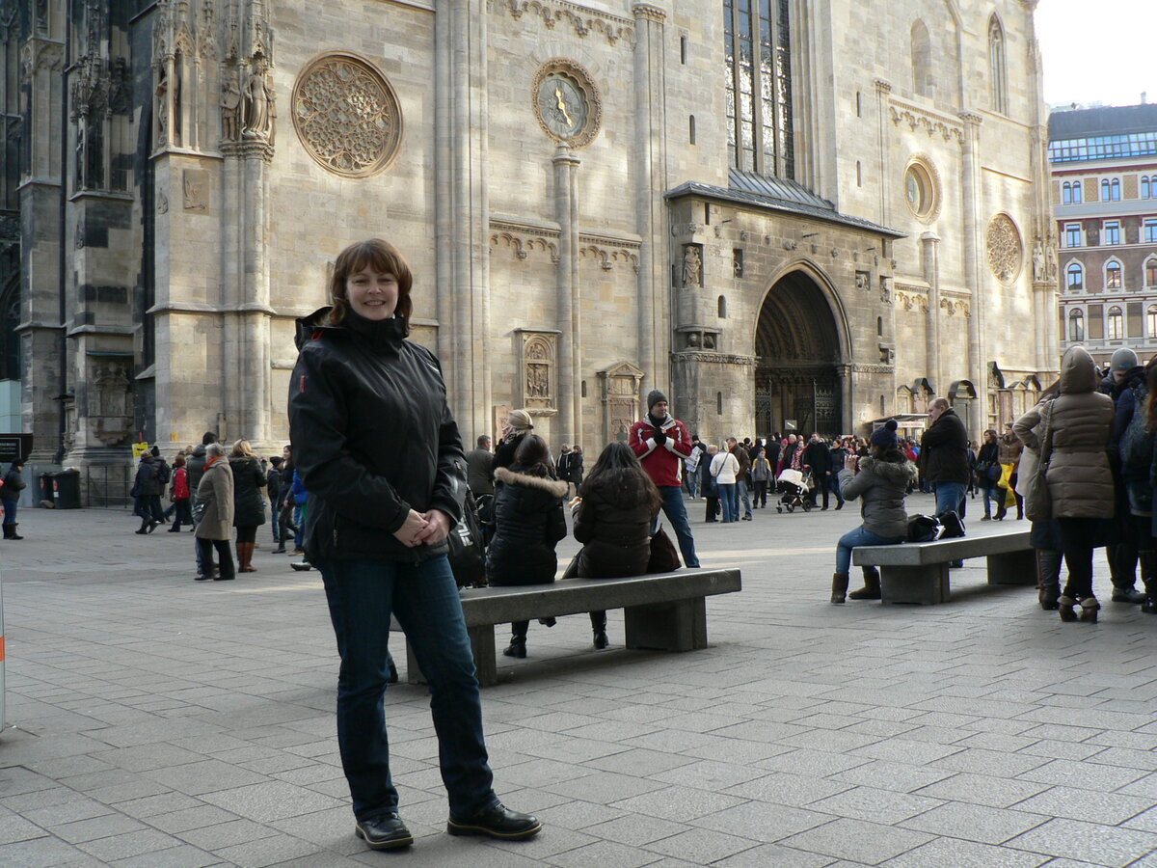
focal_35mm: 36
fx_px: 1203
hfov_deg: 51.4
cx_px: 578
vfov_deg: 39.7
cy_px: 434
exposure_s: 1/200
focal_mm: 6
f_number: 2.8
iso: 80
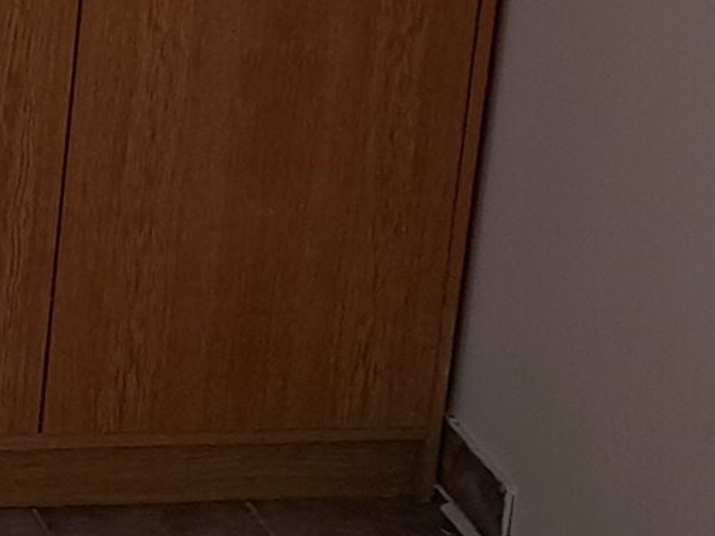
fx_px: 2871
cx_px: -203
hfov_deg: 13.7
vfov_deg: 10.3
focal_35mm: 139
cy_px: -303
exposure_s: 1/50
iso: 25
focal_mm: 4.6
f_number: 2
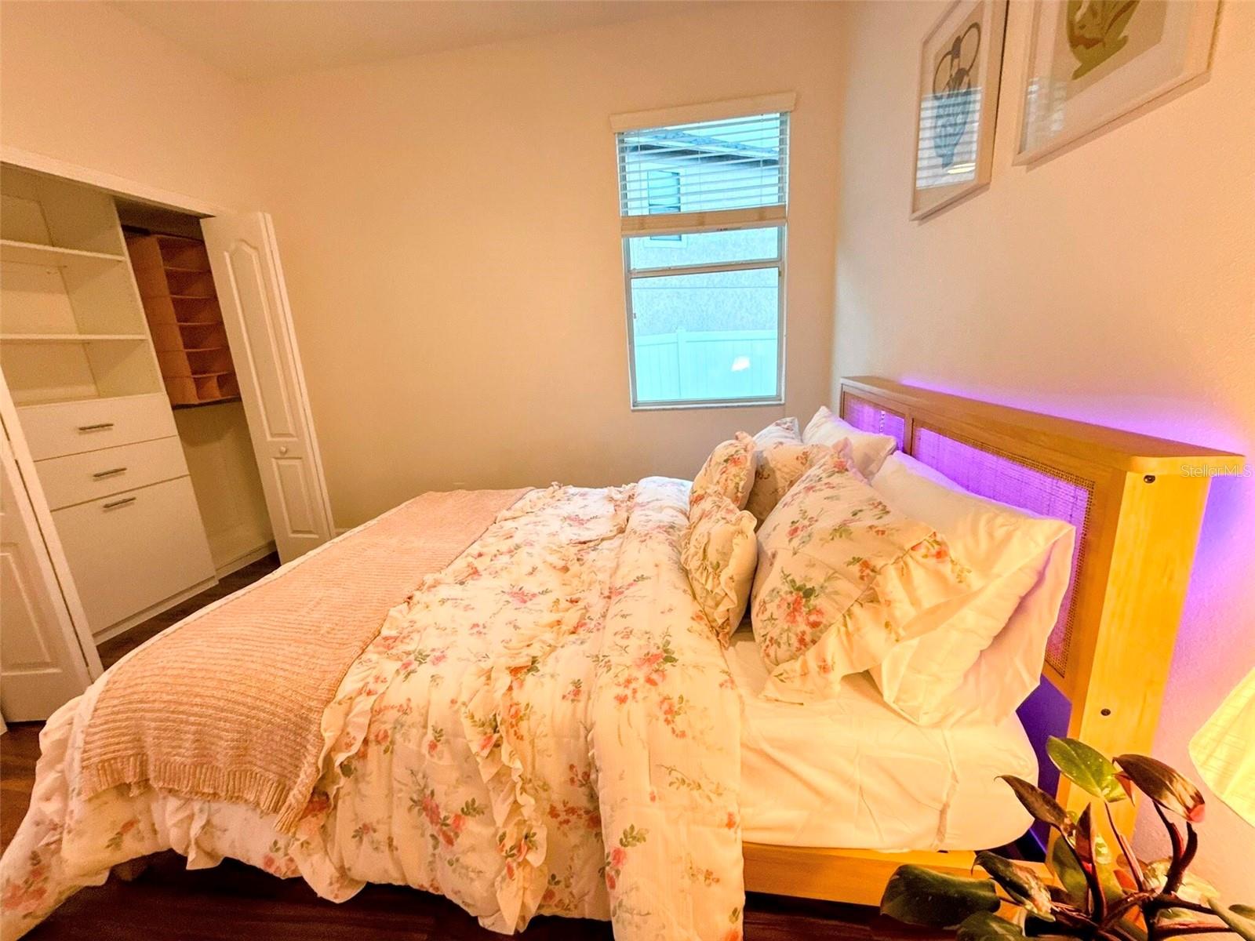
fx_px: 508
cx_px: 628
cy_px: 470
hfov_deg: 102.1
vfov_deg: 85.7
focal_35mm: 14
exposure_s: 1/60
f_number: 2.2
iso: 200
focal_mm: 2.22
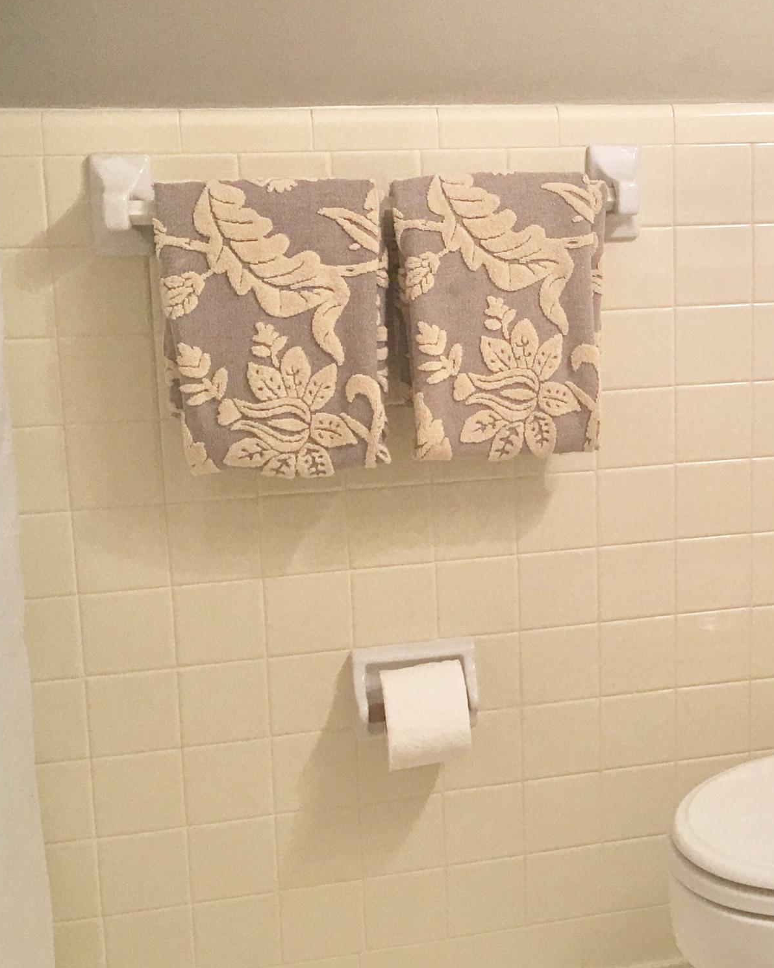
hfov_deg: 25.4
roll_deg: -0.8
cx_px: 769
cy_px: 370
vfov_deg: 32.9
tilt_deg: -10.8
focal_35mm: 57
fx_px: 1632
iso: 32
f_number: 2.2
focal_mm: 4.15
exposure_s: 1/15
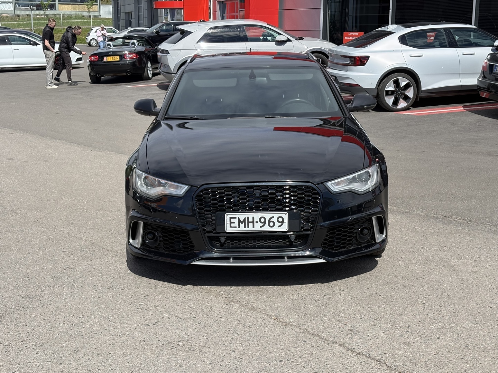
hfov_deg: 36.8
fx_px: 748
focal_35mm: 52
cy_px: 186
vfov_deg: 28.0
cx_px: 249
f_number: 1.6
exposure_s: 1/2364
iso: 50
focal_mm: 5.96
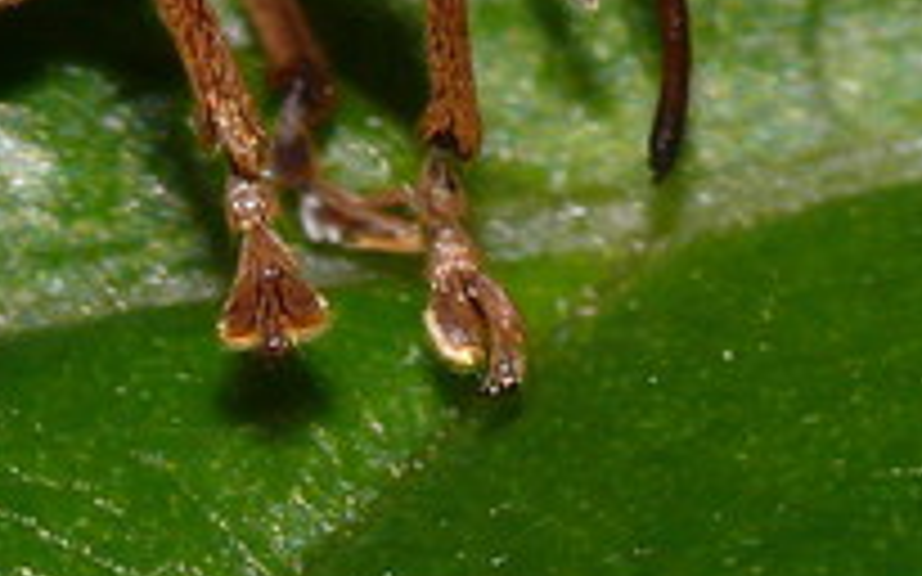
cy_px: 171
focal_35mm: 1536
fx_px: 38585
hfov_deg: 1.4
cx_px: 142
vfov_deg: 0.9
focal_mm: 73.8
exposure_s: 1/640
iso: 200
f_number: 11
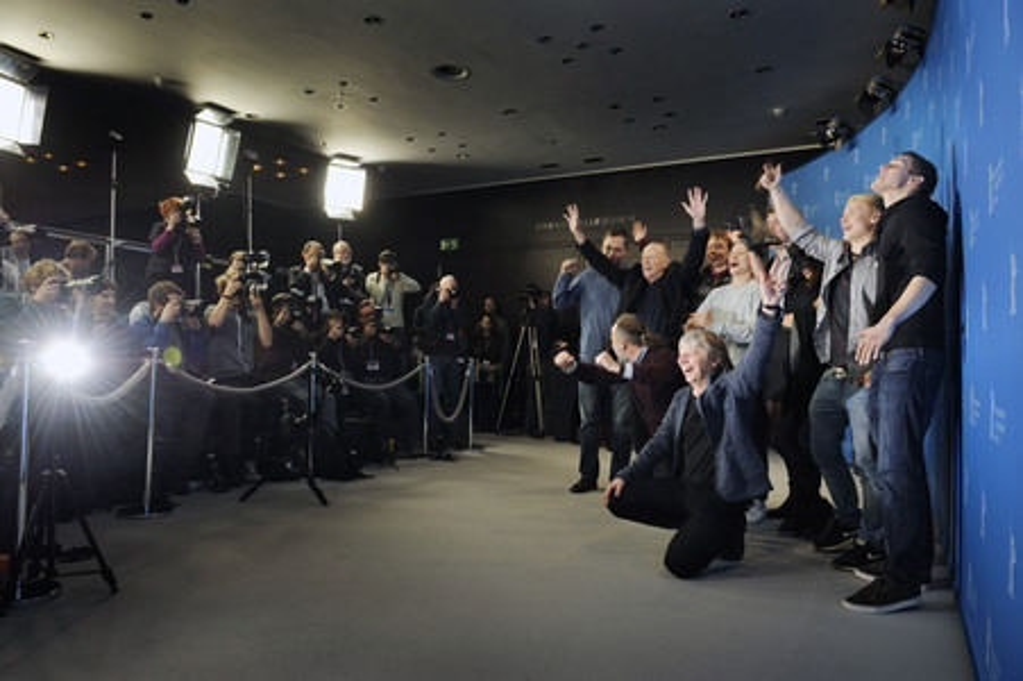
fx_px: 681
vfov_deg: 53.1
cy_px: 340
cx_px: 512
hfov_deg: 73.8
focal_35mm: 24
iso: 200
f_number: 7.1
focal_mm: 24
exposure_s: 1/50
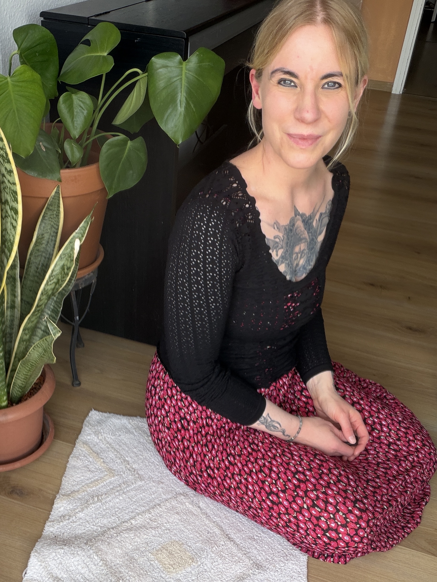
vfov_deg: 60.0
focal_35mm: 30
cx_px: 218
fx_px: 505
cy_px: 291
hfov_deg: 46.8
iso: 20
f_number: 1.9
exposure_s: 1/121
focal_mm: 2.71
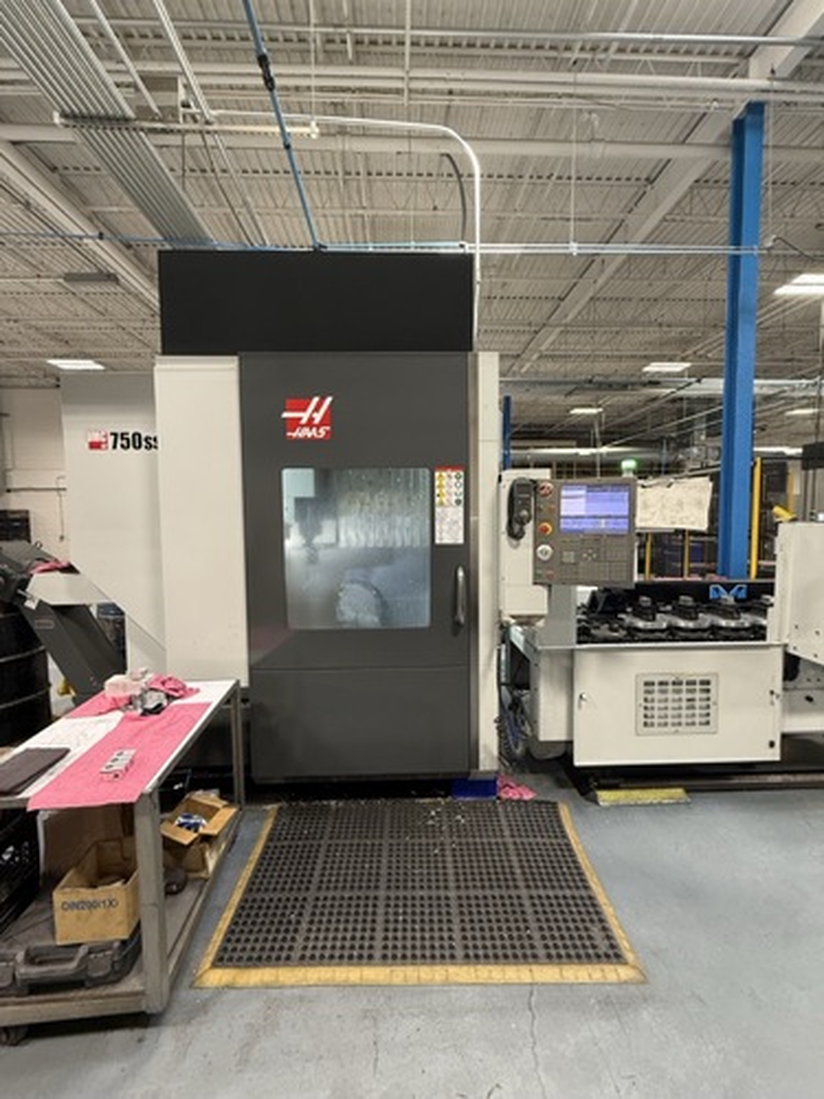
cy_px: 550
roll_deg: -0.3
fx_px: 444
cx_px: 412
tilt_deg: -3.6
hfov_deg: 85.7
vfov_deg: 102.1
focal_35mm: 14
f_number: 2.2
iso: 200
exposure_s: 1/60
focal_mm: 2.22
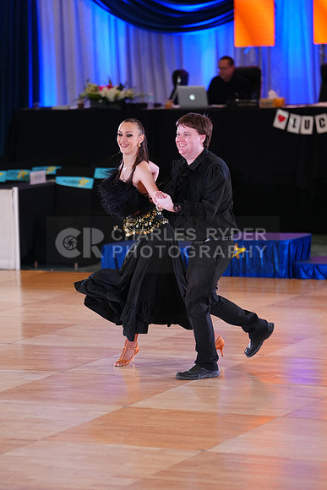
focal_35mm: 152
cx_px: 164
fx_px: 2070
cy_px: 245
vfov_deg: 13.5
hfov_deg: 9.0
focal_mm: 152
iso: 2500
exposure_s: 1/500
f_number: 2.8
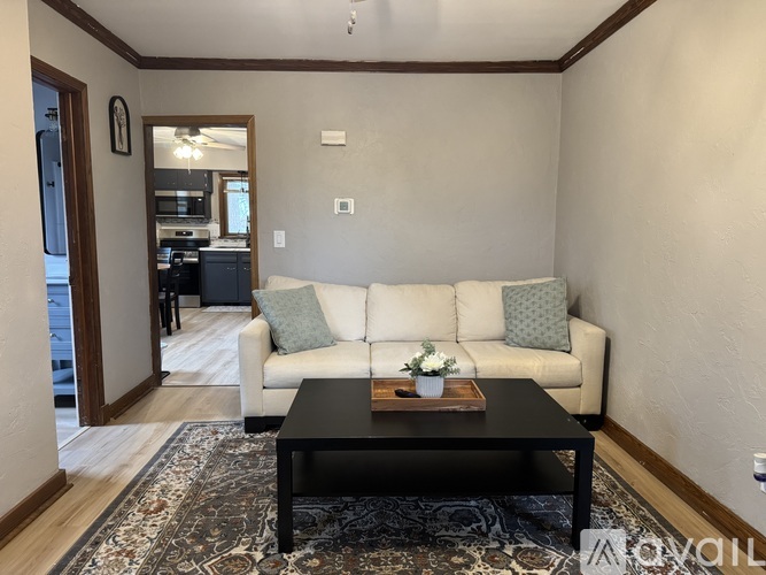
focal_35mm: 24
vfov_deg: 56.8
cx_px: 383
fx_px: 531
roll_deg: -0.4
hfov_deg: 71.6
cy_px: 288
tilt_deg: -6.1
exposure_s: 1/60
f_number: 1.78
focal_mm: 6.76
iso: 500
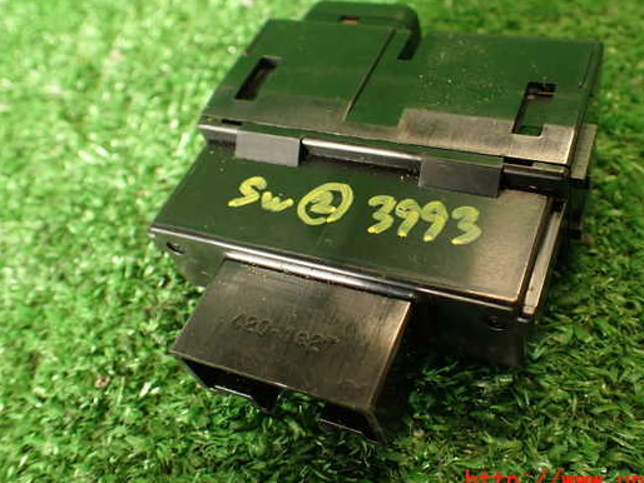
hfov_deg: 52.4
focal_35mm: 35
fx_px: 651
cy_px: 216
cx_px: 372
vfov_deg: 40.7
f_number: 2.3
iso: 200
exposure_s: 1/30
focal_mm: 5.4
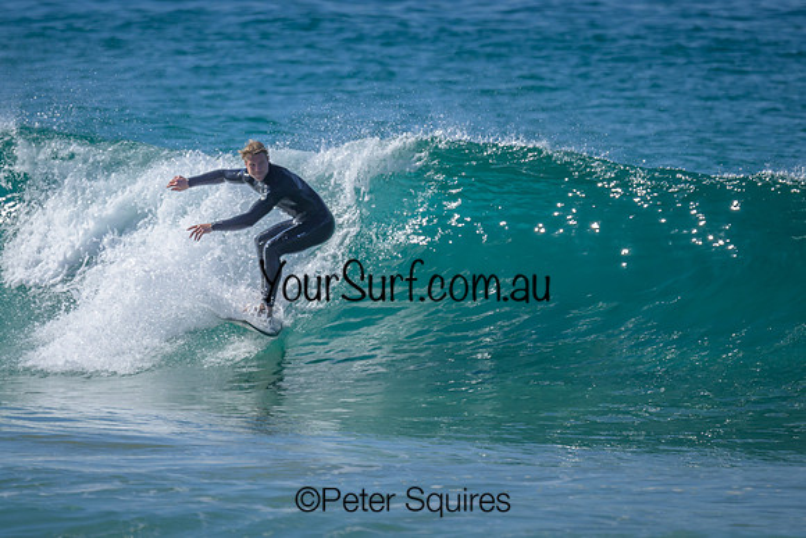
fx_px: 24602
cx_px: 356
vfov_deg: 1.3
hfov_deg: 1.9
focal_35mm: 1099
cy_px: 271
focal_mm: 800
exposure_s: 1/2000
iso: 320
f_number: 6.3
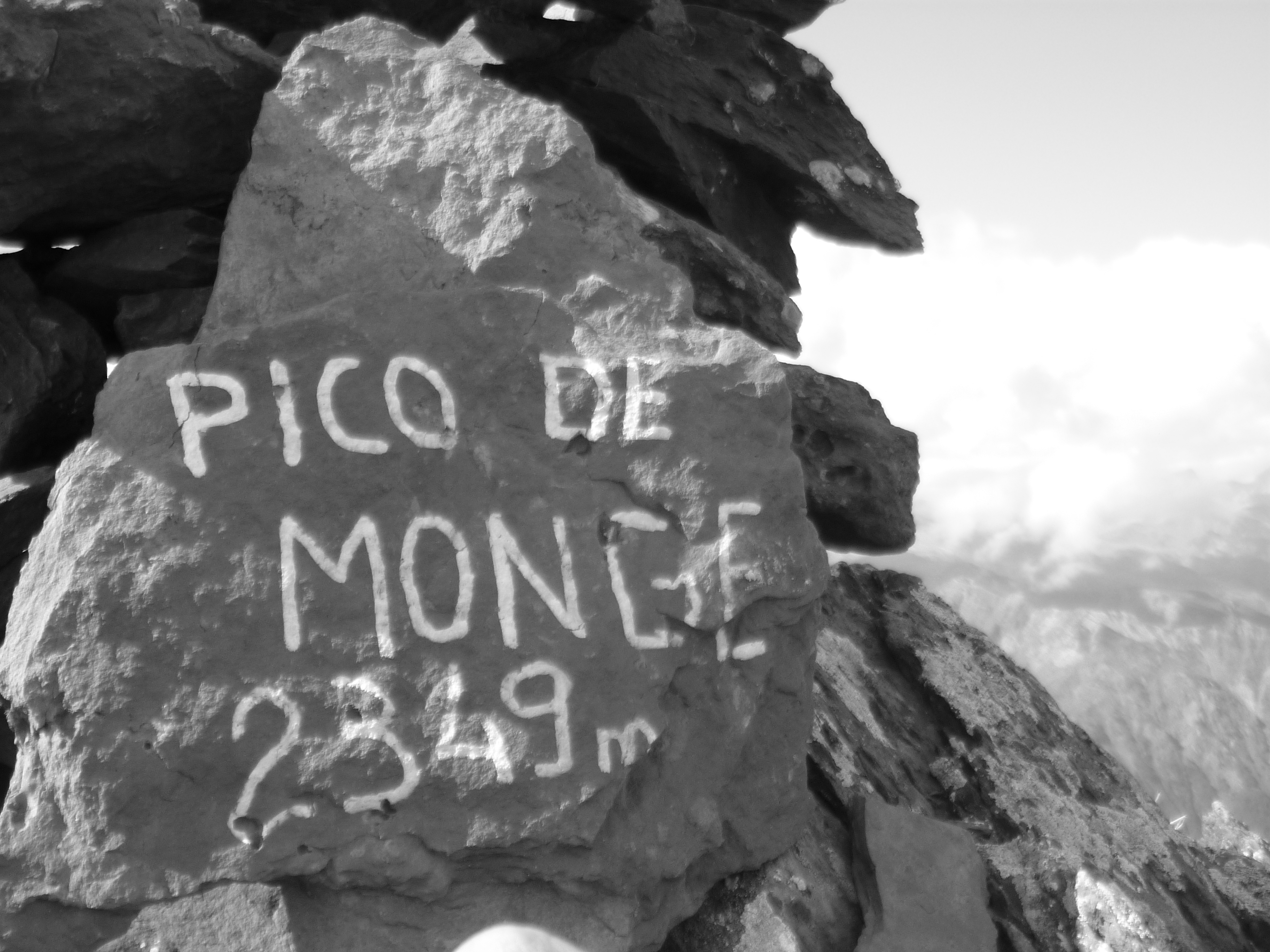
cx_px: 635
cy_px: 476
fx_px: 2311
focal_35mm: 63
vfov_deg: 23.3
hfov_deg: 30.7
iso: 100
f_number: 4
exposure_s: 1/320
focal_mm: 10.3
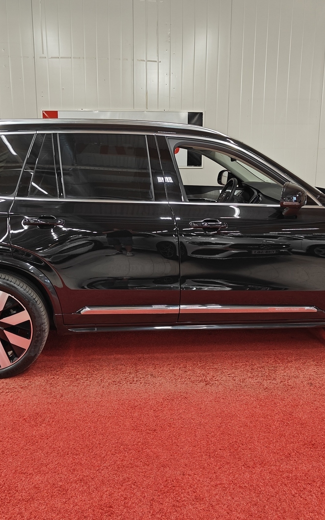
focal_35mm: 36
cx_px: 161
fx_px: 510
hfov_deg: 35.3
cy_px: 257
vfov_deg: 54.0
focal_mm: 5.59
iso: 64
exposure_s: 1/63
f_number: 1.8
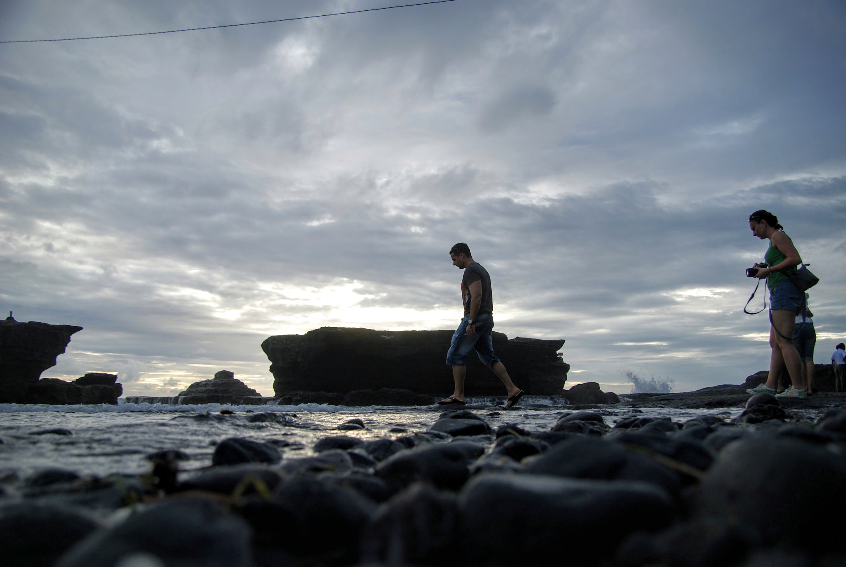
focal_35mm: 33
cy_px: 284
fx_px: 776
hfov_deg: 57.2
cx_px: 423
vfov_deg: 40.1
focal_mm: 22
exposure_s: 1/640
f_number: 4
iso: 100
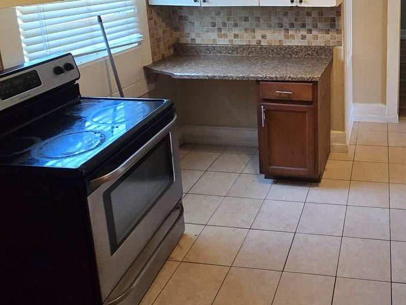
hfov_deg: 56.6
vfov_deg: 44.4
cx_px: 331
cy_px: 37
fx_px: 340
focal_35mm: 29
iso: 500
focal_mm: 2.2
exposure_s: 1/60
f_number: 2.2
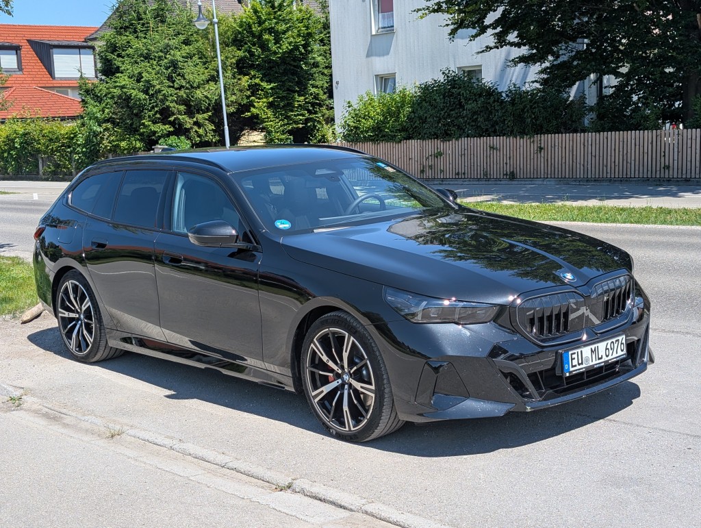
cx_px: 350
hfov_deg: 38.9
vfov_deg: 29.7
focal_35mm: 49
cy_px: 264
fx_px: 994
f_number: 1.68
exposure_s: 1/679
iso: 20
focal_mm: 6.9
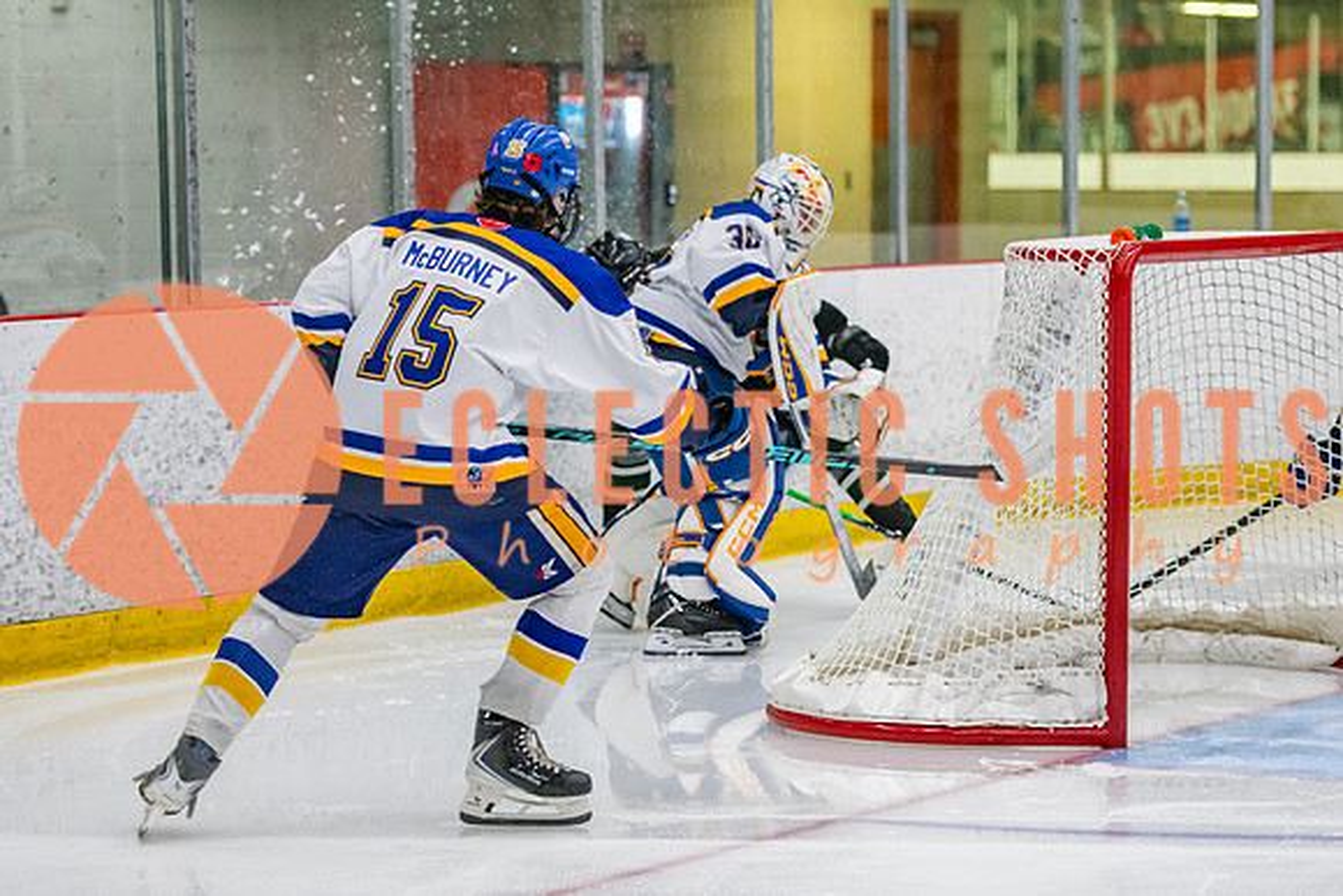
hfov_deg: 14.2
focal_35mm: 144
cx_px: 702
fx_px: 5386
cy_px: 333
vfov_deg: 9.5
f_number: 3.2
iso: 2000
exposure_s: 1/640
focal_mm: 105
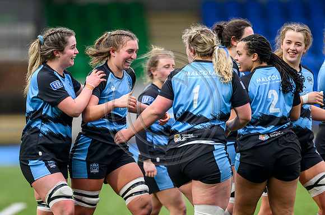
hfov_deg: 4.4
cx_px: 136
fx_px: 4192
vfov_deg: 2.9
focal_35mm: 465
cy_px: 126
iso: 1600
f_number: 3.2
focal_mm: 400
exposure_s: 1/1600
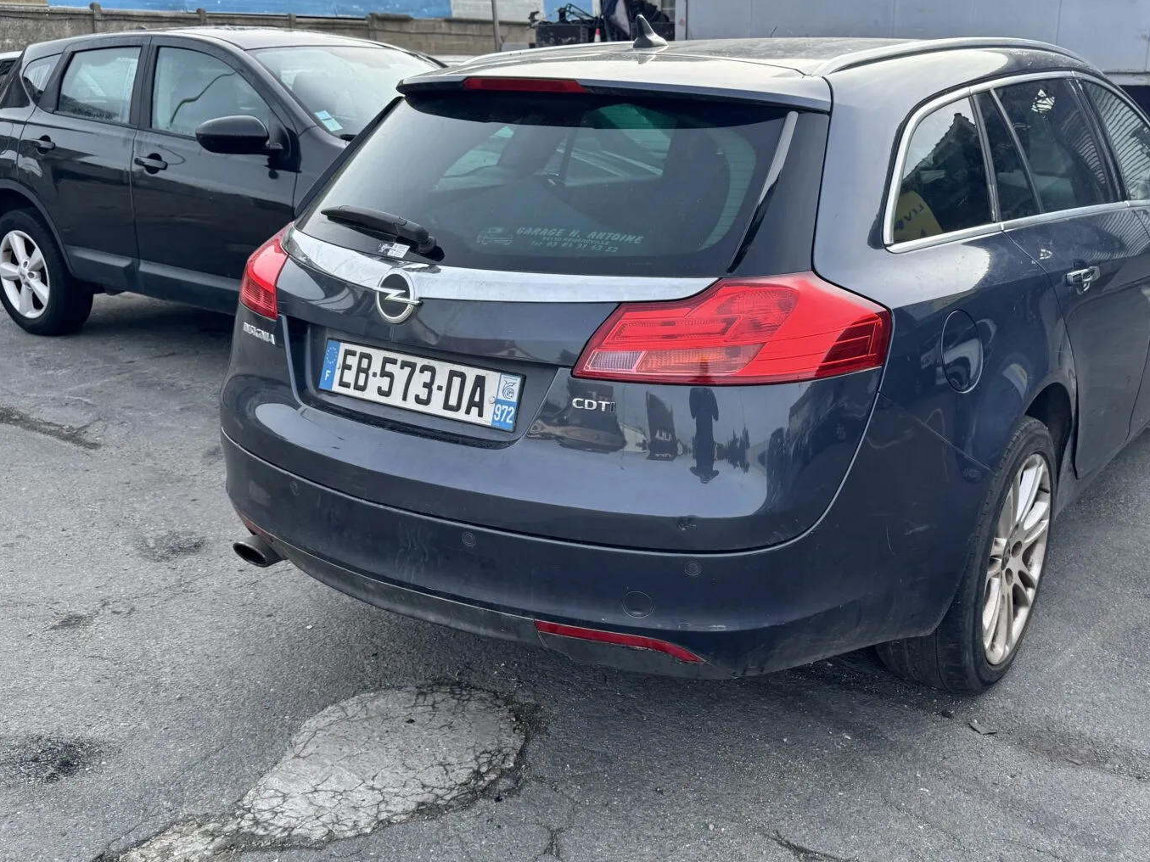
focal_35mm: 34
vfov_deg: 41.8
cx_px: 649
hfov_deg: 53.8
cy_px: 408
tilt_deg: -16.3
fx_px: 1129
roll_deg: +0.2
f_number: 1.78
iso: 80
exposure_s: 1/912
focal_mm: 6.76
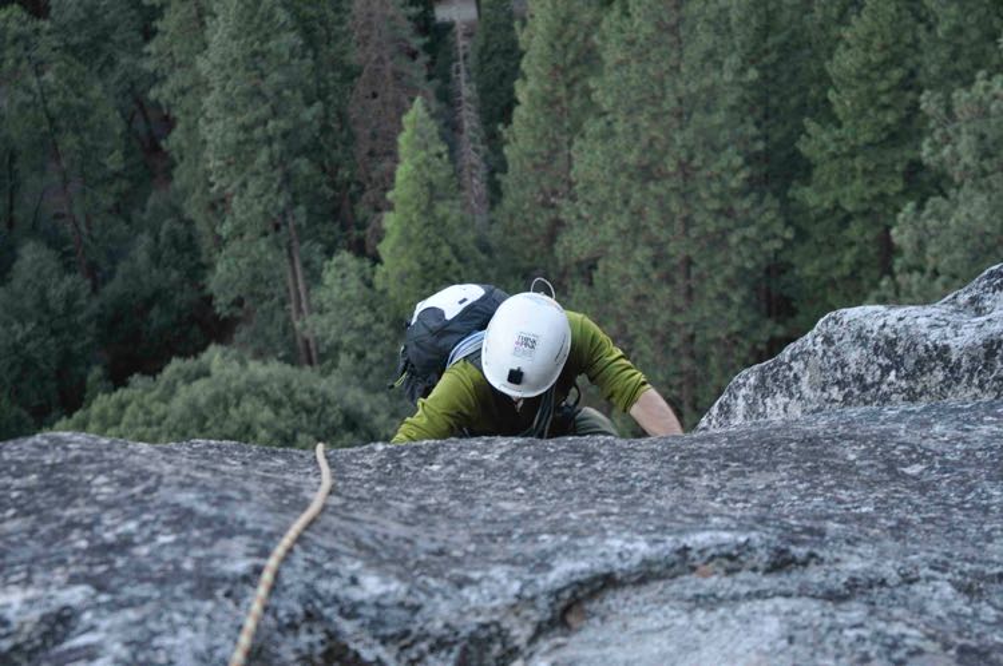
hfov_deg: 24.2
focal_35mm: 84
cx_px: 502
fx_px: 2337
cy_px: 333
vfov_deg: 16.2
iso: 800
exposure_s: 1/200
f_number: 4.5
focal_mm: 56
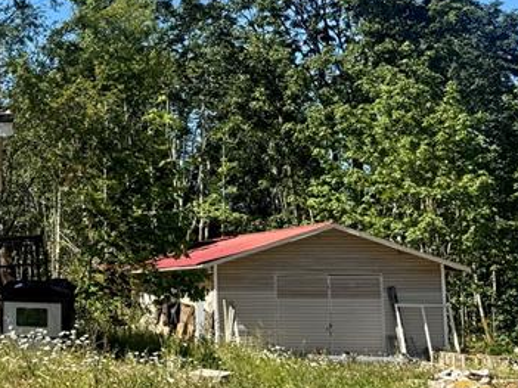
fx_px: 1047
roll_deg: -0.1
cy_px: 193
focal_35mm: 70
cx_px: -196
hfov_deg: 23.7
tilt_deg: +5.8
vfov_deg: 21.0
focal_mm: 6.76
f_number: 1.78
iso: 80
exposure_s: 1/2710
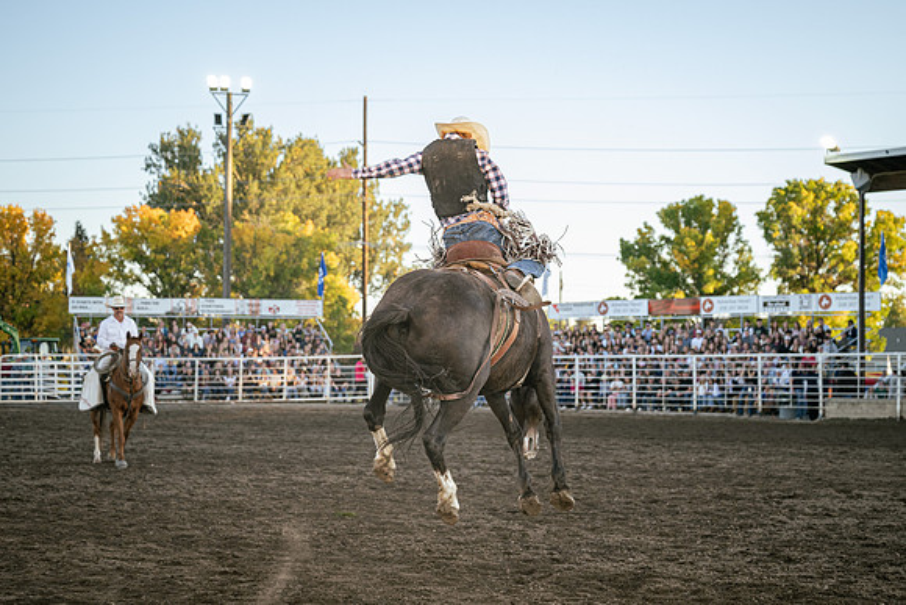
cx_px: 478
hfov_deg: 31.3
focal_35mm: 64
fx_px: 1617
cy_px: 315
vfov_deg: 21.2
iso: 400
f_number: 2.8
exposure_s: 1/500
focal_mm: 49
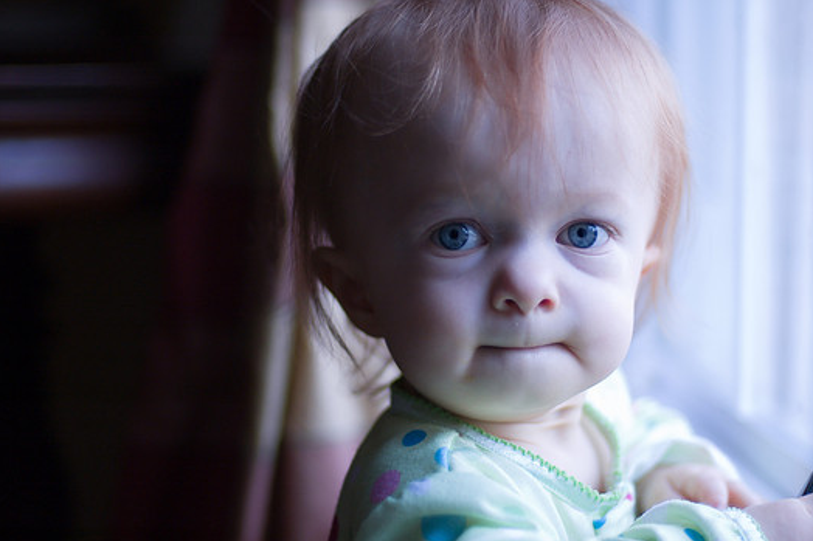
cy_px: 248
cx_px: 447
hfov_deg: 24.5
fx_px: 1874
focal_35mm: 83
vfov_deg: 16.4
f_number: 1.4
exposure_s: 1/250
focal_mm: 50
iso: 200
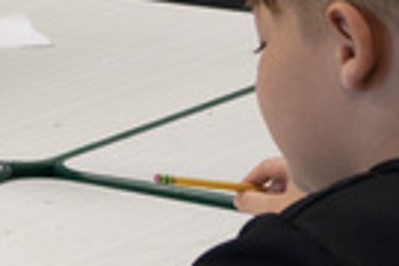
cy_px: -87
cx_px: -777
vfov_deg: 5.4
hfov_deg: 7.2
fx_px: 2824
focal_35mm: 255
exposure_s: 1/125
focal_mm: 33.5
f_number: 4.8
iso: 1800
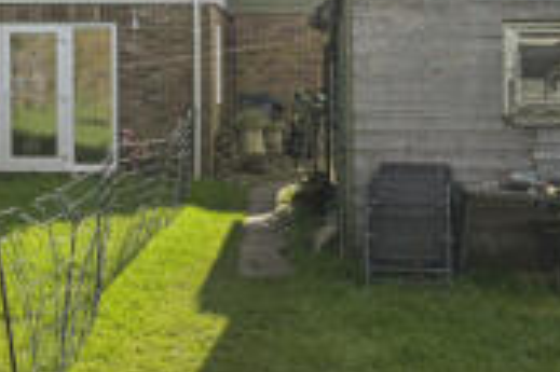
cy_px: -5
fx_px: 1539
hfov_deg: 20.2
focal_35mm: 99
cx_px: 55
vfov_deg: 13.6
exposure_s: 1/320
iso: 100
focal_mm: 36
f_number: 8
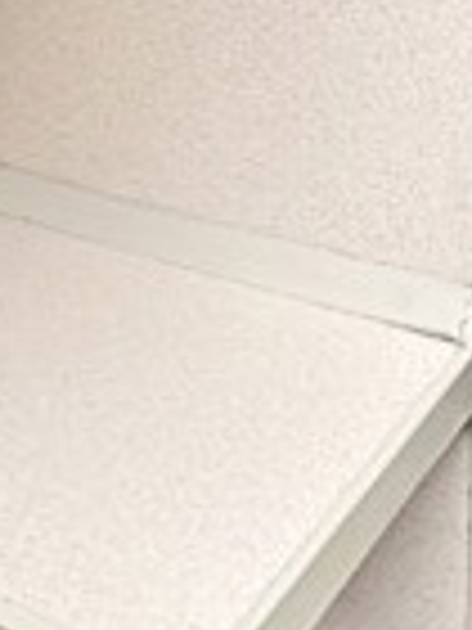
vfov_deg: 24.4
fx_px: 1309
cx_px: -218
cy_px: -135
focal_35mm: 72
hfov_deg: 18.3
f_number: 1.78
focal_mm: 6.76
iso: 500
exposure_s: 1/60
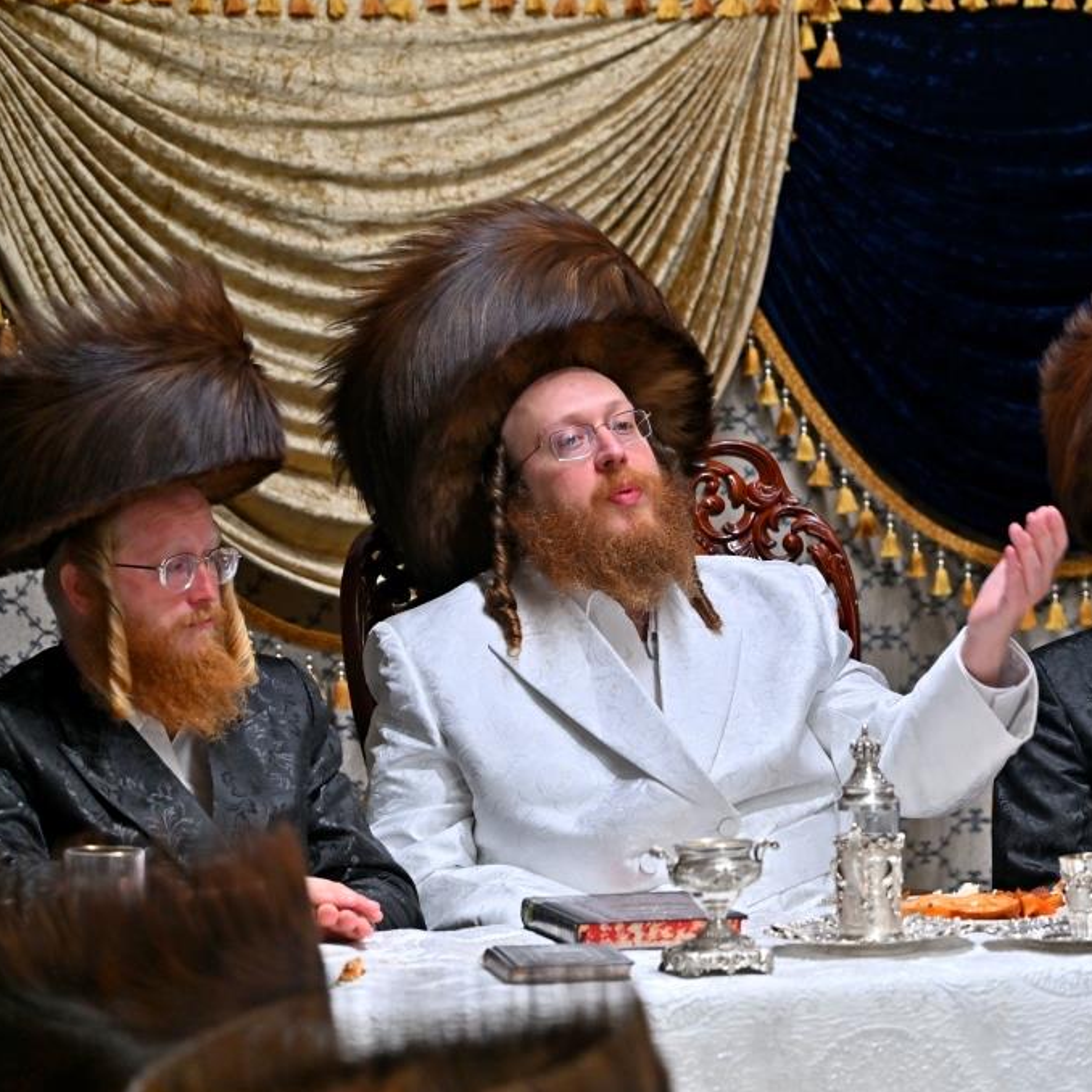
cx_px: 688
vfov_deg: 11.3
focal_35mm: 154
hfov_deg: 11.3
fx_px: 5496
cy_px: 547
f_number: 4
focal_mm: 120
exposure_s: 1/250
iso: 640
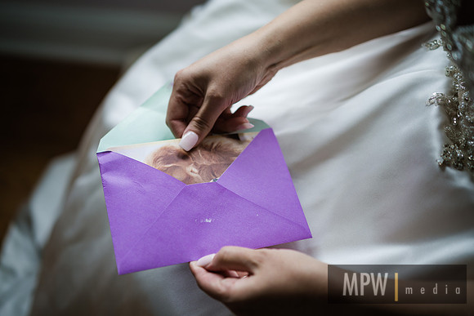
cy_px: 158
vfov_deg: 24.6
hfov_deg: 36.2
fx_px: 724
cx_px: 237
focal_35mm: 55
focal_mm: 55
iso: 100
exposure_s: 1/160
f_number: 2
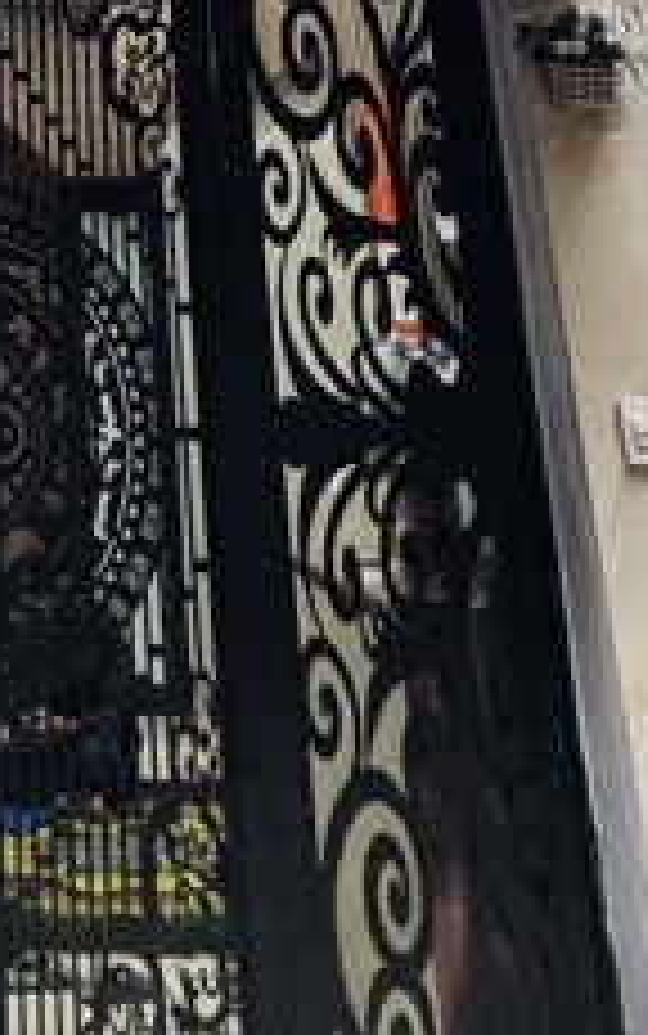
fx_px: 1863
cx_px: -99
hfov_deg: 18.8
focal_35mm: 66
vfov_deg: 21.7
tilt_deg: +30.1
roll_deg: +1.6
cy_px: -760
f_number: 2.2
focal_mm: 2.22
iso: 64
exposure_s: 1/99
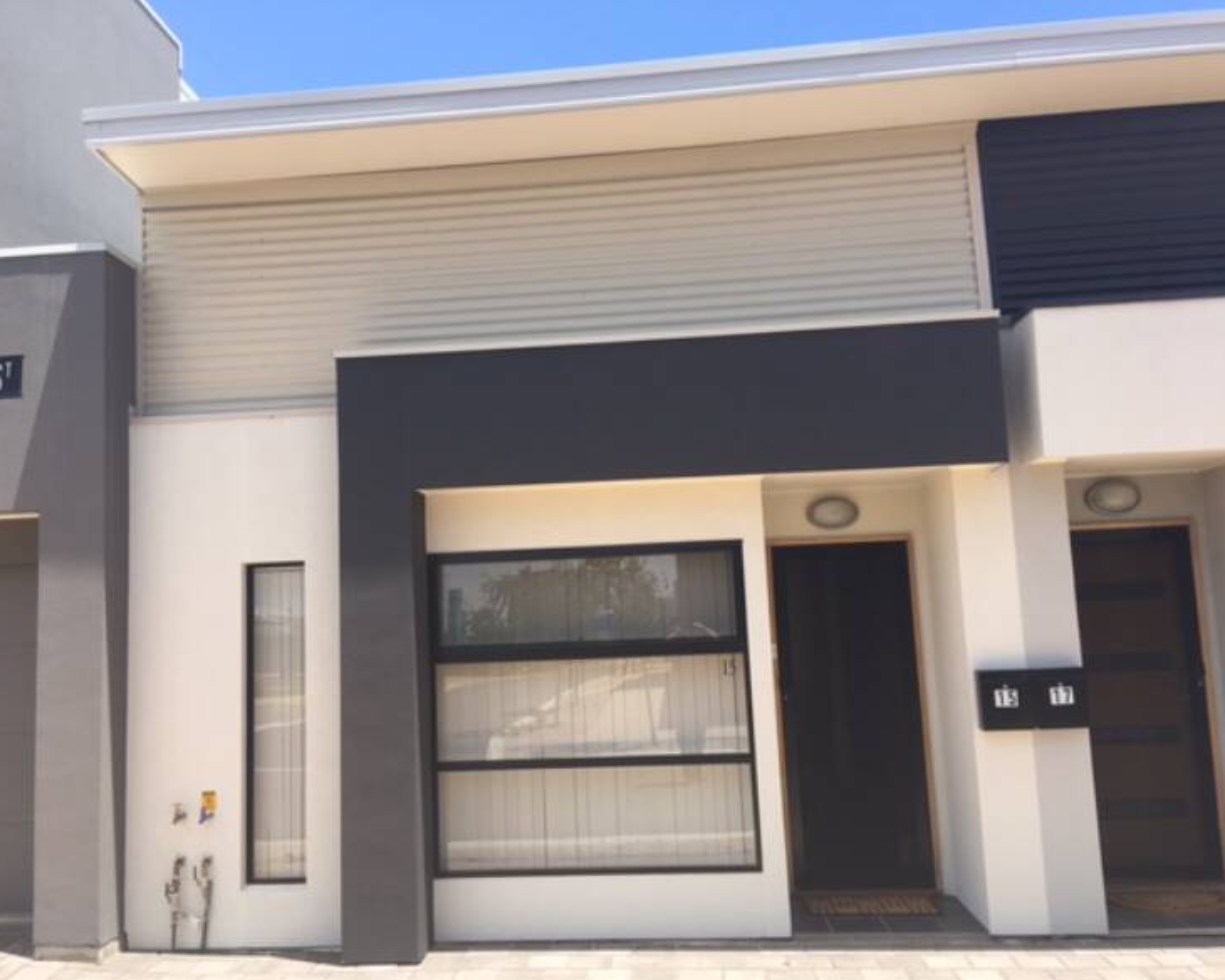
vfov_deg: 47.1
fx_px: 1124
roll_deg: +1.0
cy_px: 500
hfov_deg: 57.1
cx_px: 559
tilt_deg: +7.5
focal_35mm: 31
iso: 25
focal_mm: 4.15
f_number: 2.2
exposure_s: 1/905
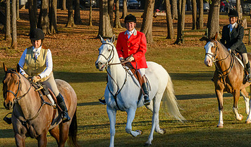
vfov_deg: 6.3
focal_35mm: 197
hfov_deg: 10.8
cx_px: 152
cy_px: 121
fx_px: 1324
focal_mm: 98
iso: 640
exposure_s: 1/160
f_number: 22
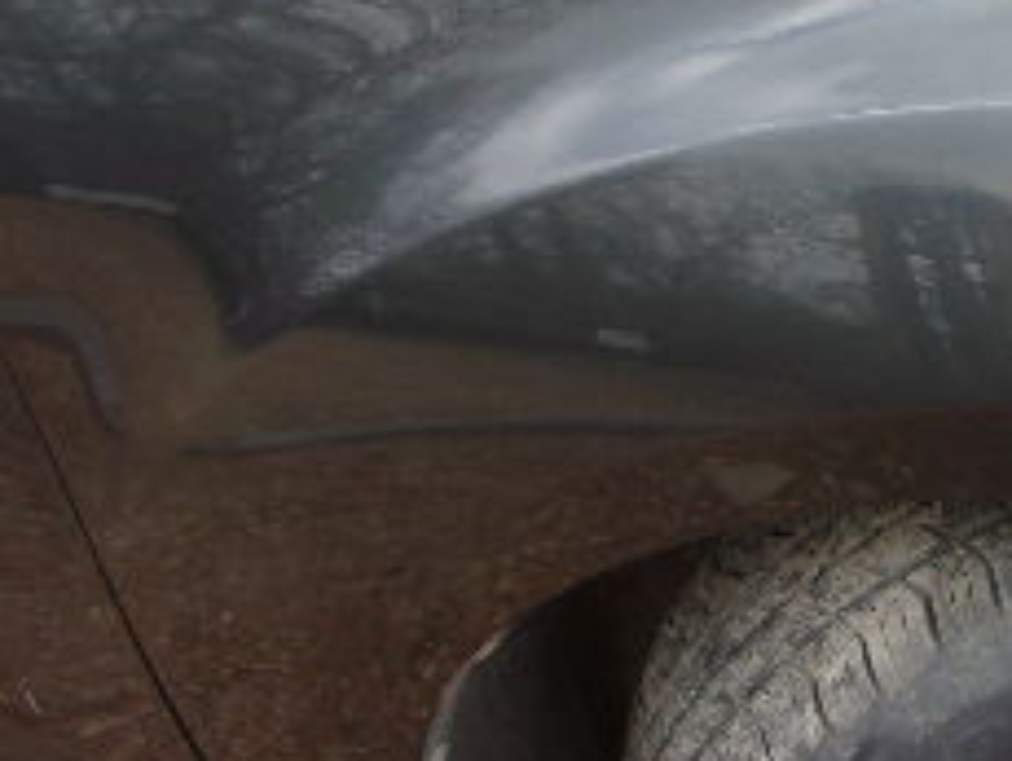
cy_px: 185
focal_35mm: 75
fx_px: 2195
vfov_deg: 19.5
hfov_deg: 24.4
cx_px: 1091
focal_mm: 4.9
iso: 80
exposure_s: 1/240
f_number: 3
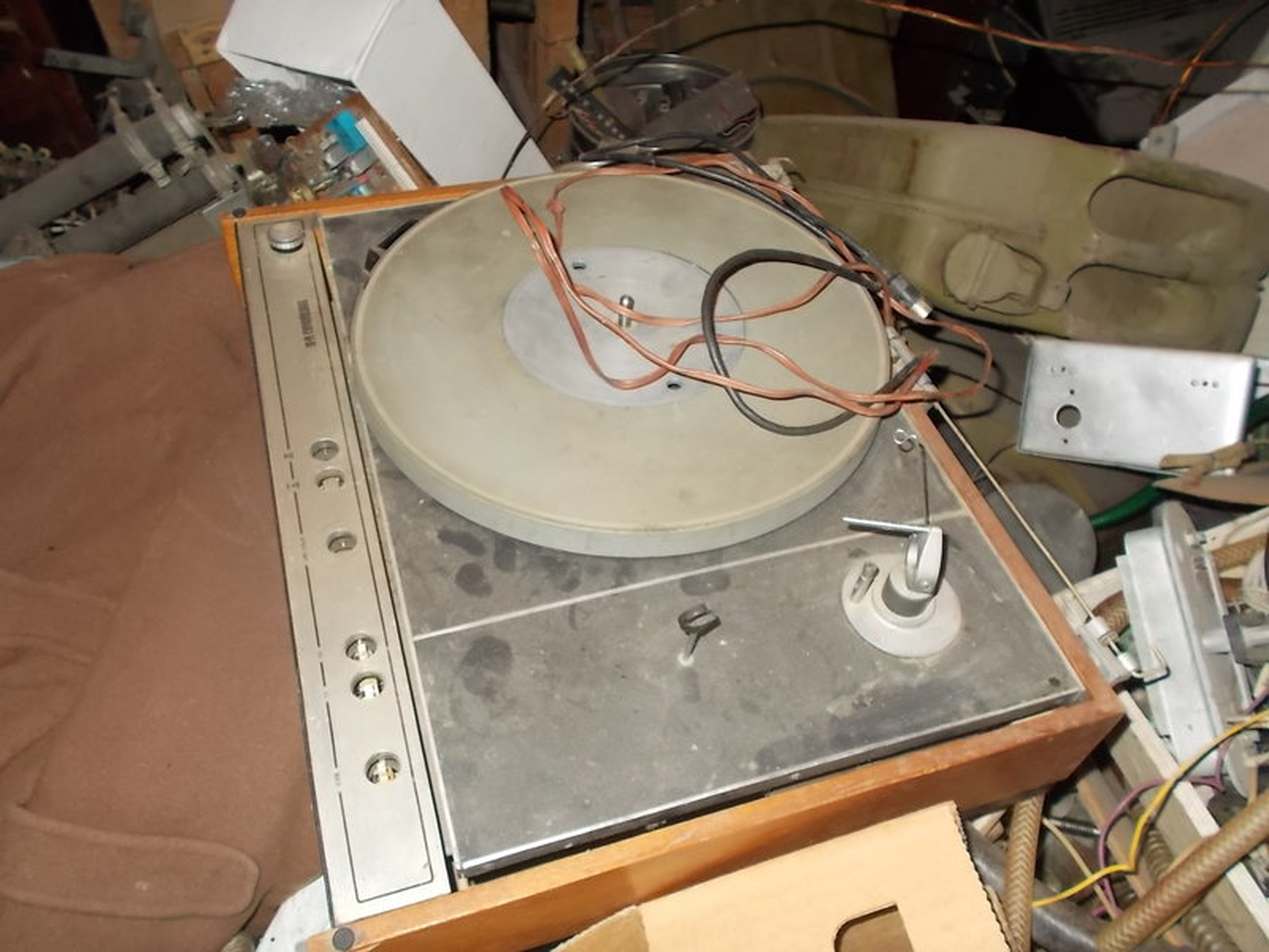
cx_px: 634
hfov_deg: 60.0
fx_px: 1100
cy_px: 476
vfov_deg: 46.8
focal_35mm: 30
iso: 200
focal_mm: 5.3
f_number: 3.4
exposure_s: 1/25
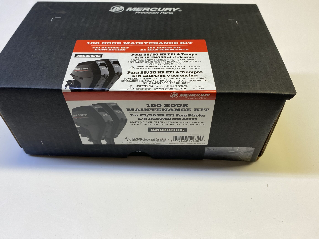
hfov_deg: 61.6
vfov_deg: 48.2
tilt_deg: -48.4
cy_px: 107
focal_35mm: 29
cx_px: 151
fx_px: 267
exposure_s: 1/120
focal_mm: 4.25
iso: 50
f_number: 1.8
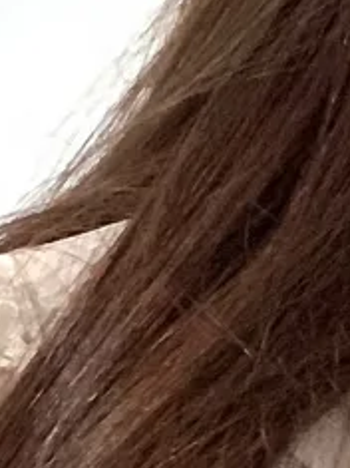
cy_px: 117
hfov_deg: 6.9
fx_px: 2645
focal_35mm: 196
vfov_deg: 10.1
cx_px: 1018
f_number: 2.2
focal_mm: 2.87
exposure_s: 1/25
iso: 500
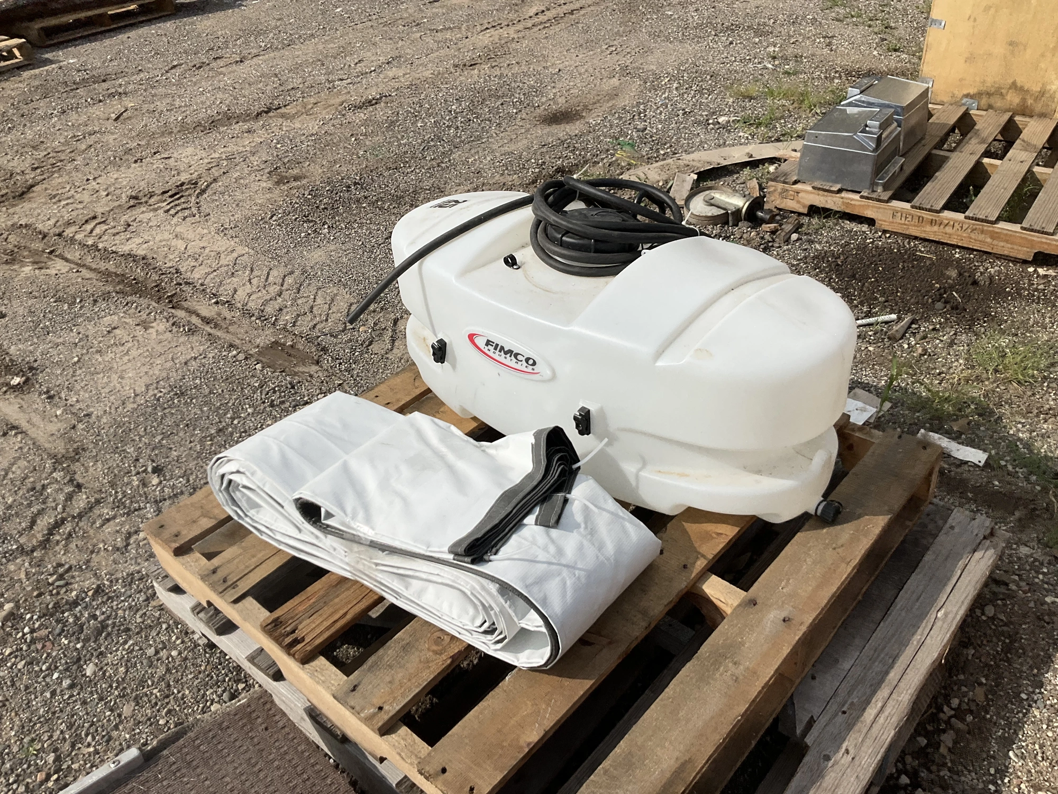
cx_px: 529
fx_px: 886
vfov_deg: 48.2
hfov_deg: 61.7
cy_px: 397
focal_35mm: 29
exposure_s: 1/4405
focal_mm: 3
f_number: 1.8
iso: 25
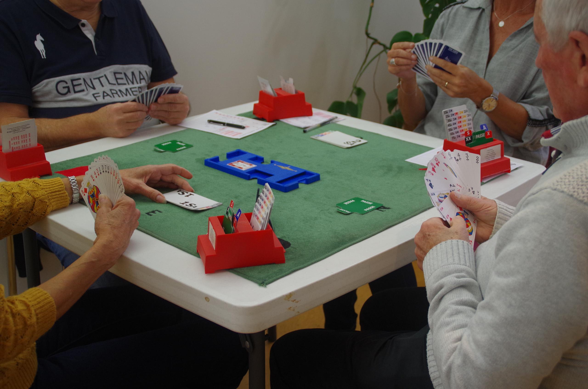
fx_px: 799
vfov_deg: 27.4
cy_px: 194
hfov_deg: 40.4
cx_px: 294
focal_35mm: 49
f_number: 4
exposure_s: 1/60
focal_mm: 33
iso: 640
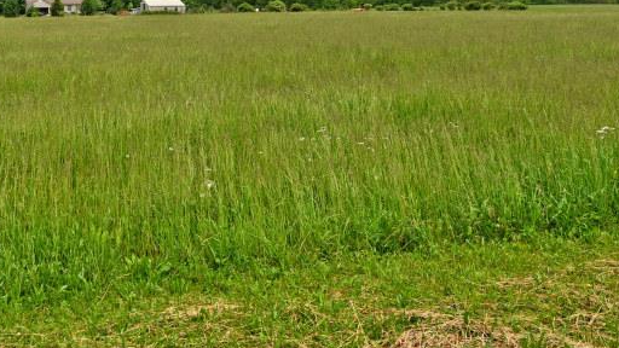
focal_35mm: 43
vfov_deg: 25.7
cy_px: -30
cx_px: 118
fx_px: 706
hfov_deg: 44.9
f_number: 8
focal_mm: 14
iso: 100
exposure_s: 1/500
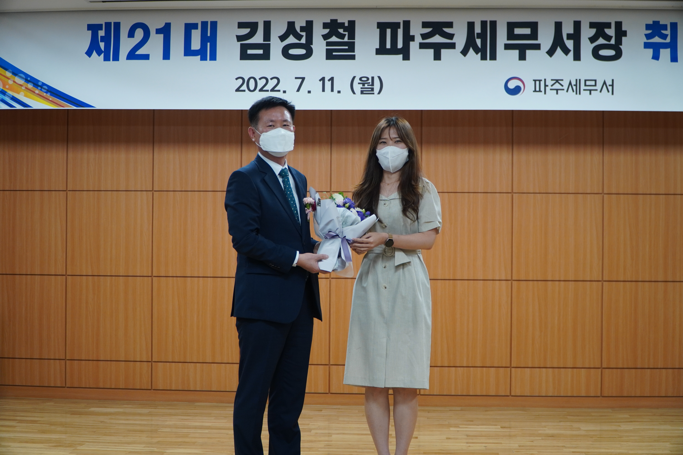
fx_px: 1081
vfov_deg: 23.8
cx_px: 342
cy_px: 228
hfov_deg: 35.1
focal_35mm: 57
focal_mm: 38
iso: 640
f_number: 4
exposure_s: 1/60
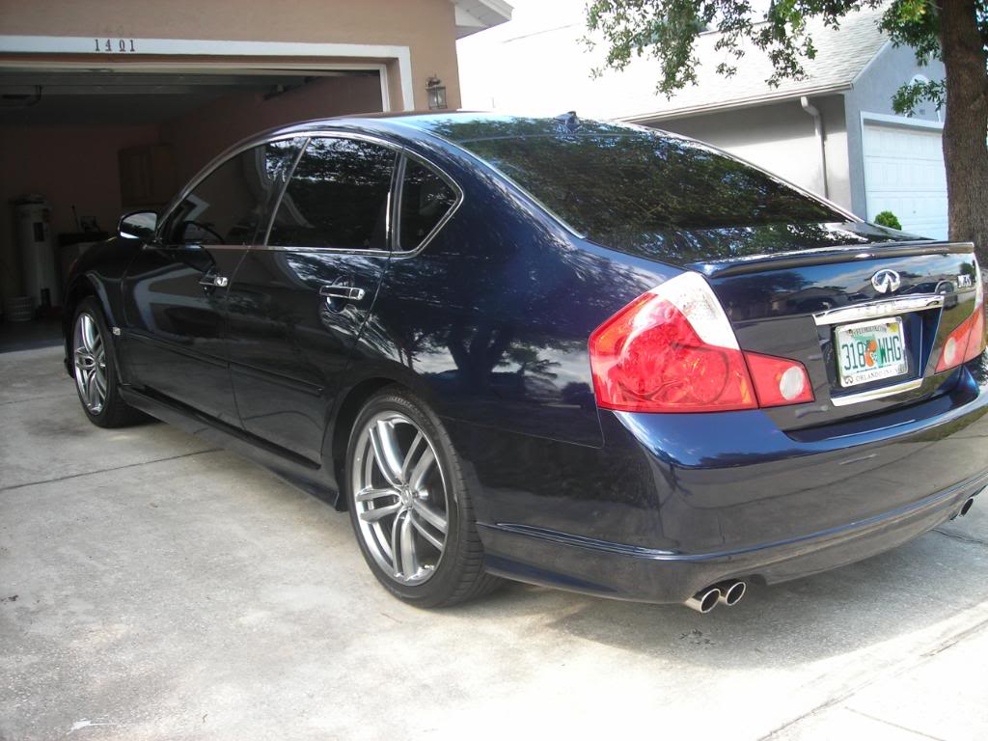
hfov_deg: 49.0
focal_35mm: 38
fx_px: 1085
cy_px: 370
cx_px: 494
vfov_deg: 37.7
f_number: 3.2
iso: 50
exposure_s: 1/79.8
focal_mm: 6.3
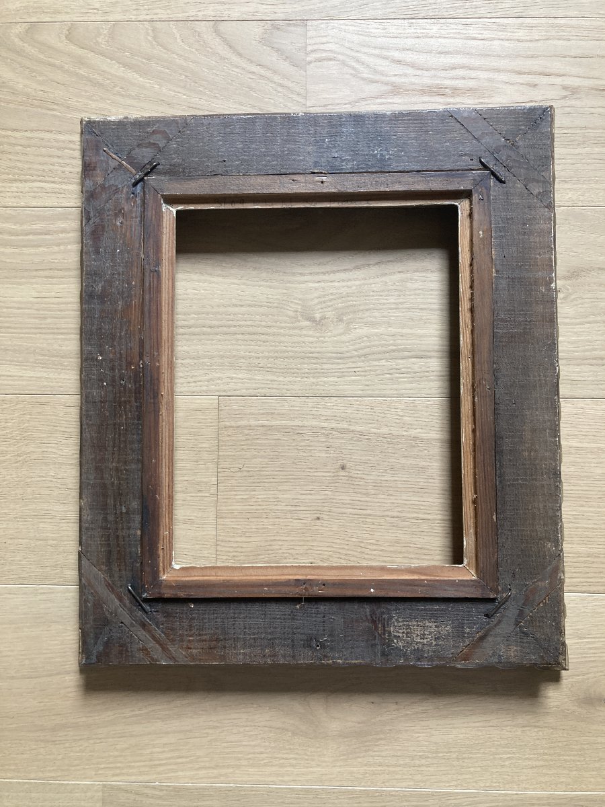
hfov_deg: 49.7
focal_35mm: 28
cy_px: 404
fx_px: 652
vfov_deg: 63.4
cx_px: 302
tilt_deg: -87.2
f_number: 1.8
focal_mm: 3.99
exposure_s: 1/60
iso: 100
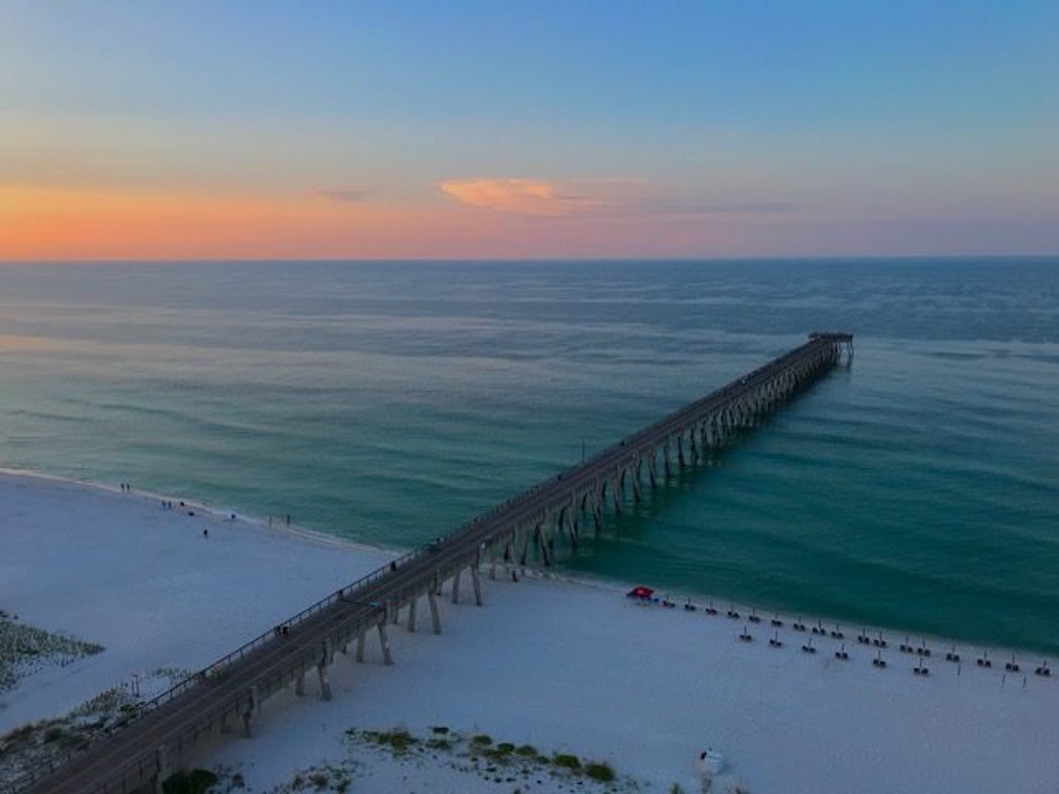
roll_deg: +0.2
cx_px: 530
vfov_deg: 49.7
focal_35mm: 28
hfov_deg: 63.4
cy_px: 397
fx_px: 857
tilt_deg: -10.8
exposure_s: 1/476
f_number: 1.8
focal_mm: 3.99
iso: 20
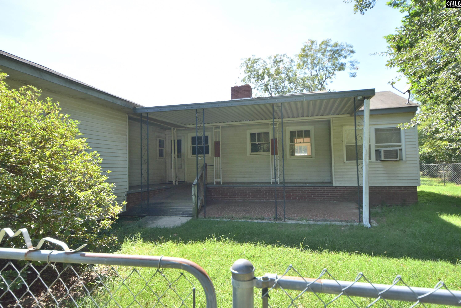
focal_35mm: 21
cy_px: 154
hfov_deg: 81.2
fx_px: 269
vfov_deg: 59.6
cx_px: 230
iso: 200
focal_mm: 14
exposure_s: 1/500
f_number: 4
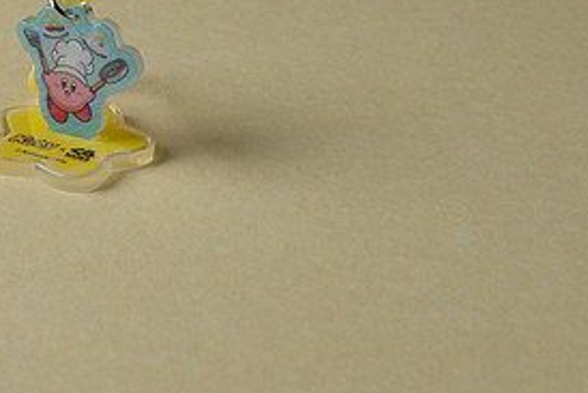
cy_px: 83
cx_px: 75
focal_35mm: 106
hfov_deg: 19.0
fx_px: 1732
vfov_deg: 12.9
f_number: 13
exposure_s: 1/200
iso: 250
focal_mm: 50
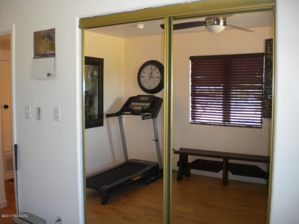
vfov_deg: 40.7
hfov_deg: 52.6
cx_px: 150
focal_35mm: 35
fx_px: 302
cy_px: 112
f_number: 3.1
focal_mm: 6.3
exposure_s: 1/30
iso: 400
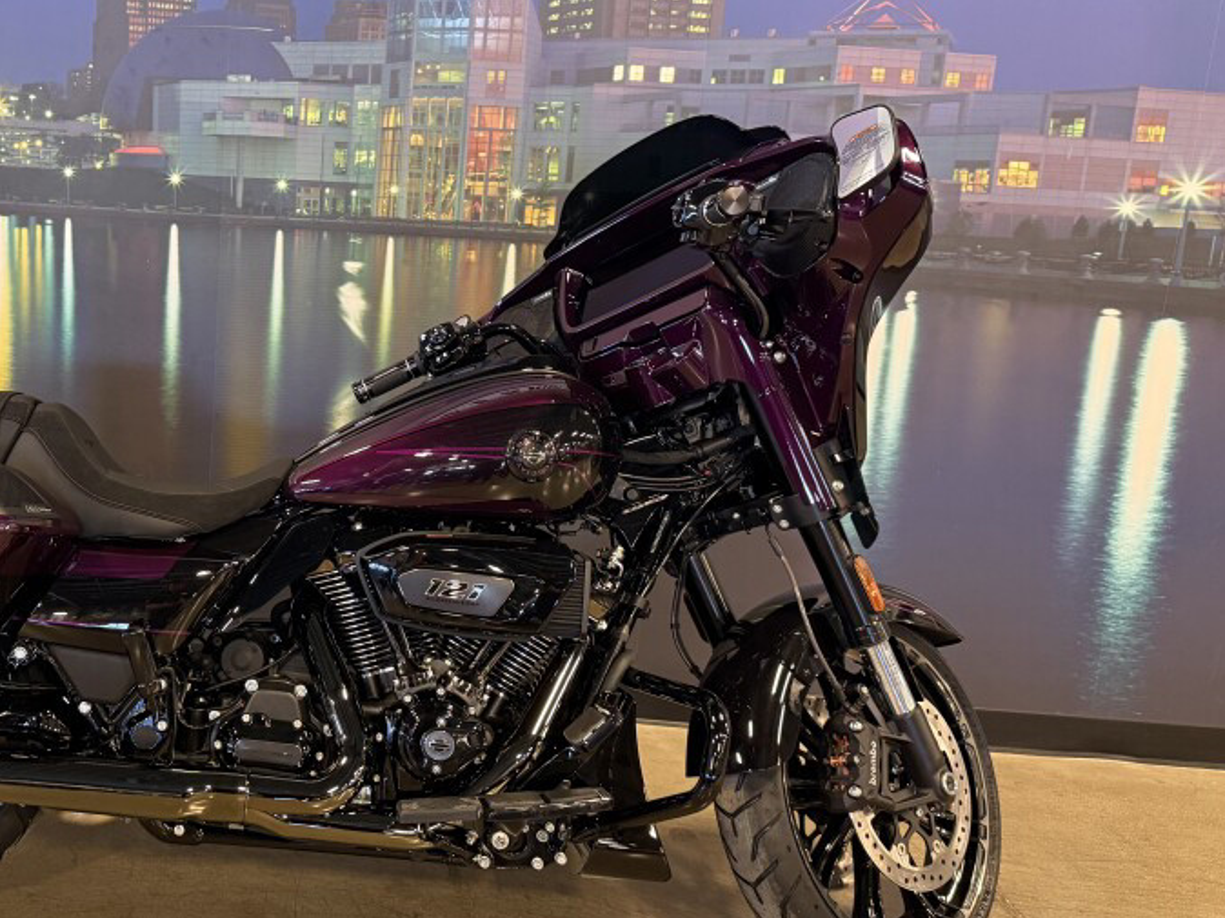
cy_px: 491
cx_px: 284
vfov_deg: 37.7
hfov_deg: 46.9
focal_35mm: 38
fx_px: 1344
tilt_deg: -12.9
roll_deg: -2.4
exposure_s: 1/60
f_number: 1.78
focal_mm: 6.76
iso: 320
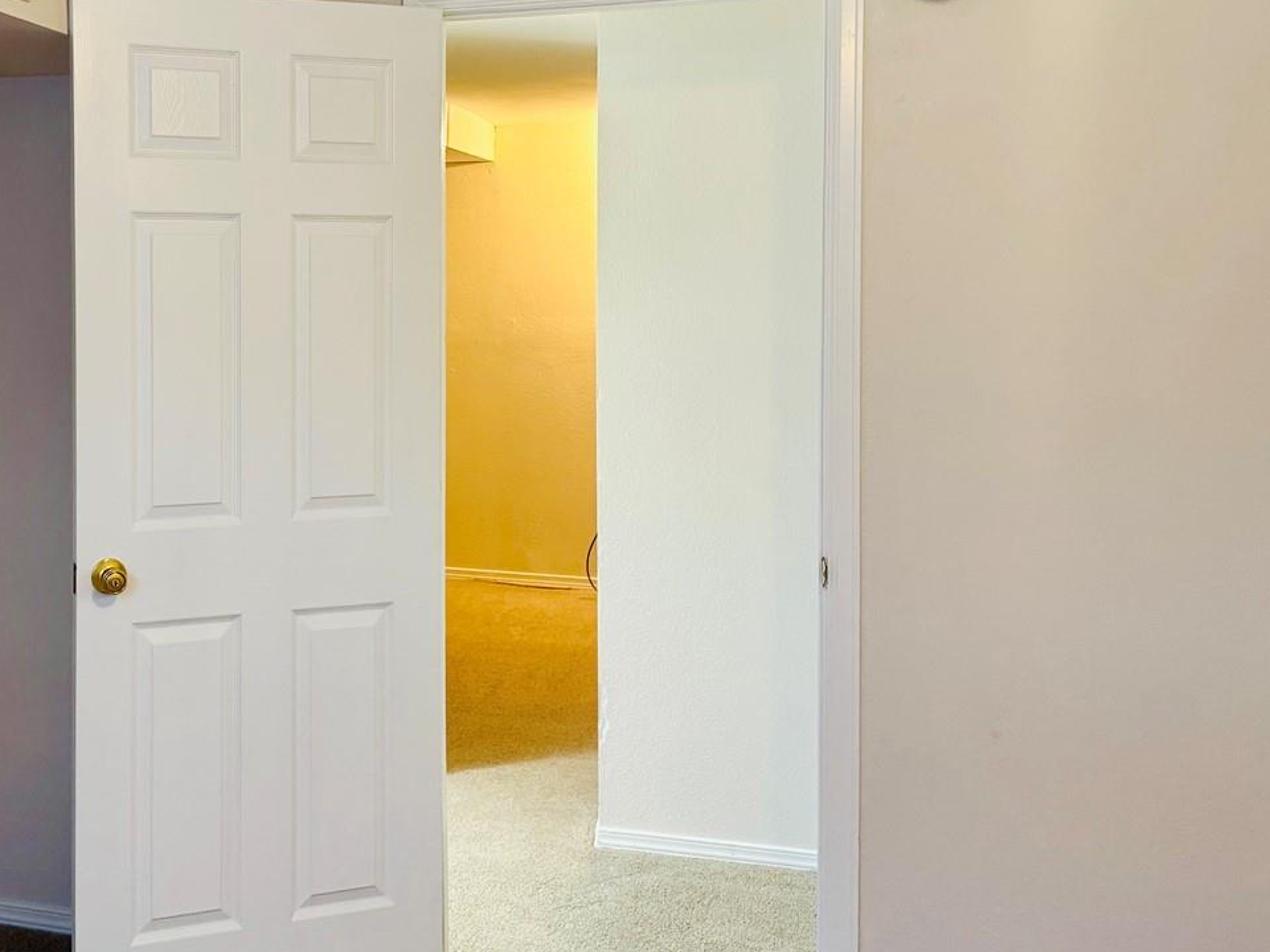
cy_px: 324
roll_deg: +0.0
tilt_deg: -2.7
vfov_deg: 35.6
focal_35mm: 40
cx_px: 302
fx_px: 1468
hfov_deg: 45.0
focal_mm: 6.76
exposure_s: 1/60
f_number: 1.78
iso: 320
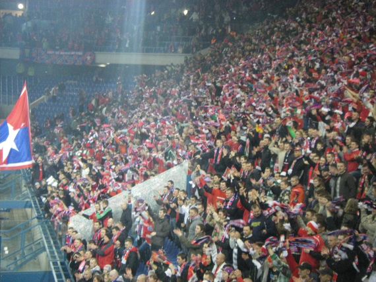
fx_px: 1216
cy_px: 141
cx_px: 188
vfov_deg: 13.2
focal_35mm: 112
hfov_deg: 17.6
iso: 800
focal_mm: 18.5
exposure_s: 1/80
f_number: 4.1
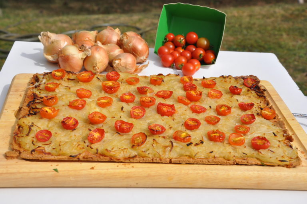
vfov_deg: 20.1
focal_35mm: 68
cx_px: 154
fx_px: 575
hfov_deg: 29.9
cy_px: 102
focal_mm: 45
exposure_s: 1/400
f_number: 10
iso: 200
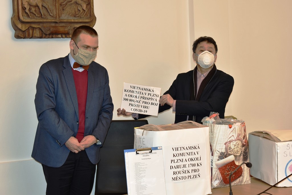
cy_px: 98
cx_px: 146
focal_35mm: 82
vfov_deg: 16.6
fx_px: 669
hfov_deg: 24.6
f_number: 5.6
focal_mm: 55
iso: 400
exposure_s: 1/100
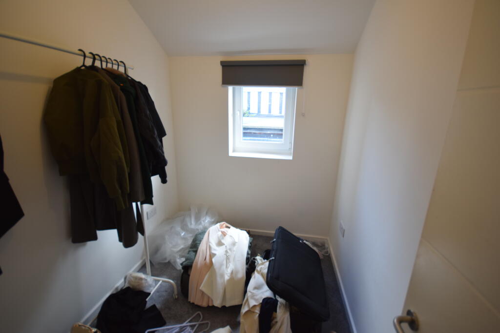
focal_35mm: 15
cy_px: 166
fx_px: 208
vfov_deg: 77.3
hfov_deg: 100.4
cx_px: 250
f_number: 4
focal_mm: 10
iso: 500
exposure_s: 1/60
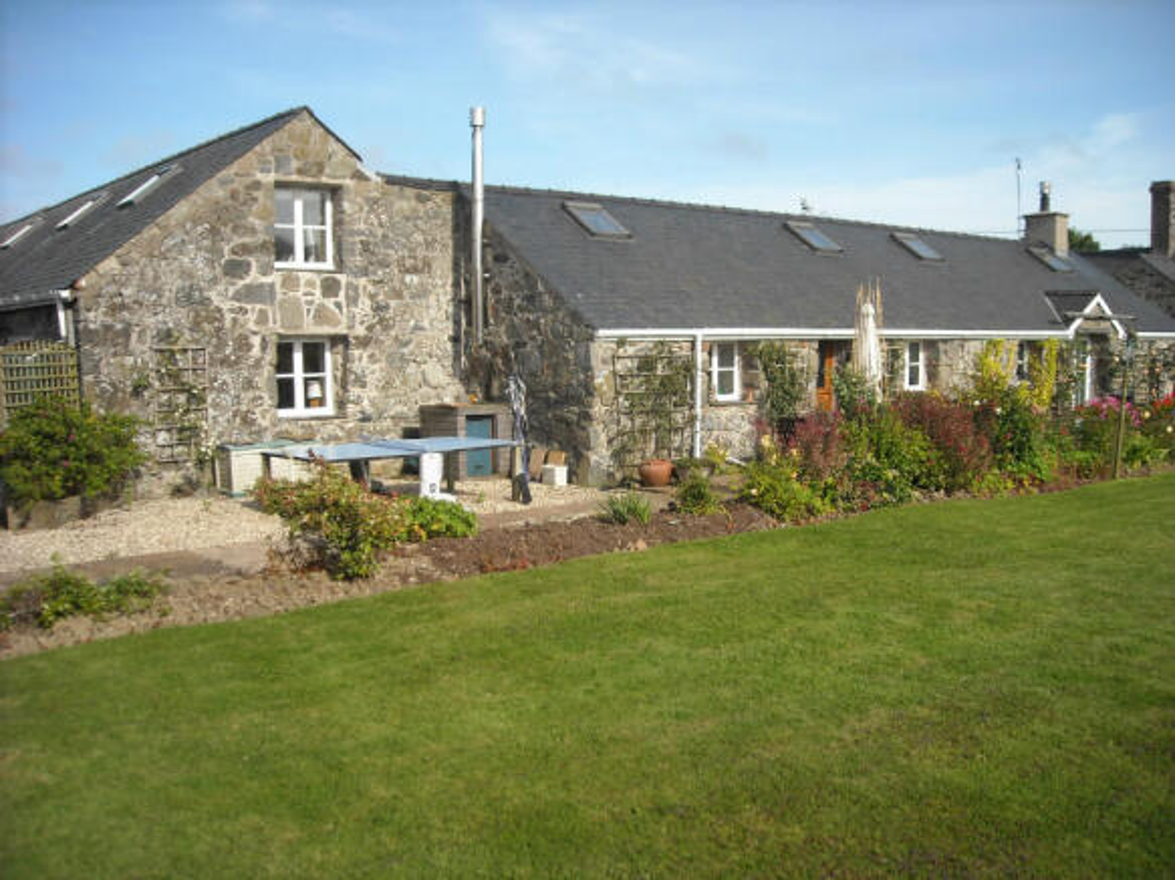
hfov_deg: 52.6
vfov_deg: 40.7
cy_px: 440
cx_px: 588
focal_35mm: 35
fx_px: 1188
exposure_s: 1/239
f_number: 5.6
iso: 64
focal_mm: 5.7
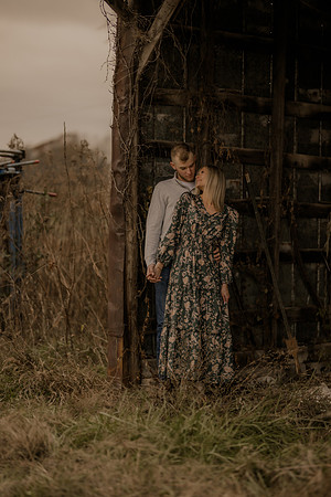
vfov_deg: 23.9
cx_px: 166
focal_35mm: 85
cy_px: 248
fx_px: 1172
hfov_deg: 16.1
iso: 200
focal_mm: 85
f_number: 1.6
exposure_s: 1/320
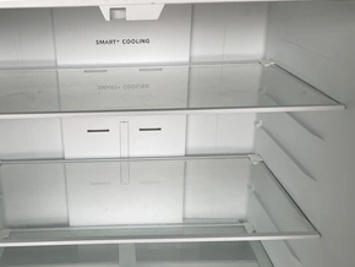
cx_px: 116
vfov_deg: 36.0
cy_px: 131
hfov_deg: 46.0
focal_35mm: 40
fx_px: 411
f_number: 1.8
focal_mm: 3
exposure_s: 1/358
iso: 25
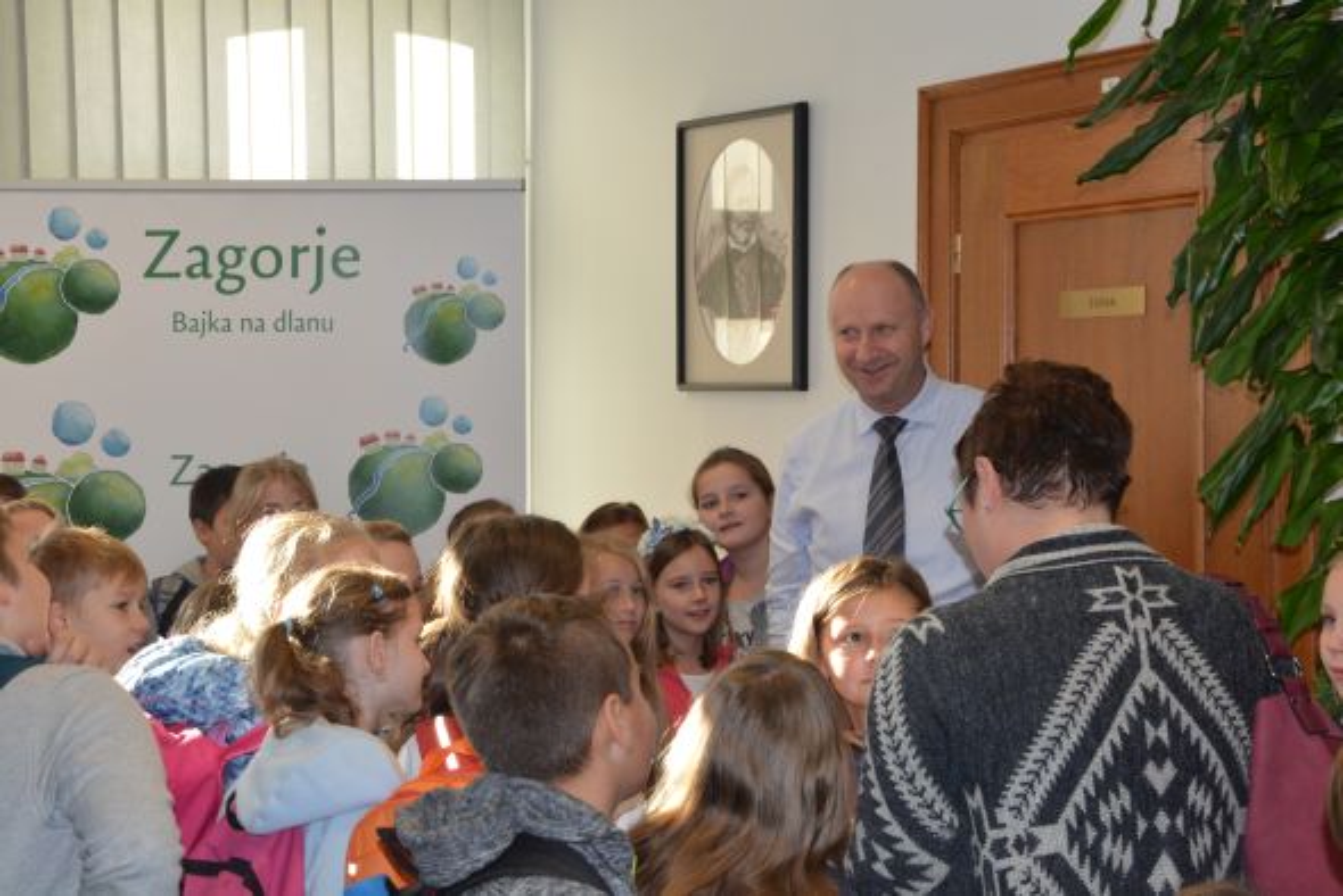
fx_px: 2799
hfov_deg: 27.0
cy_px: 448
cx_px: 672
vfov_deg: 18.2
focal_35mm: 75
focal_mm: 50
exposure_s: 1/200
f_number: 8
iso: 1600
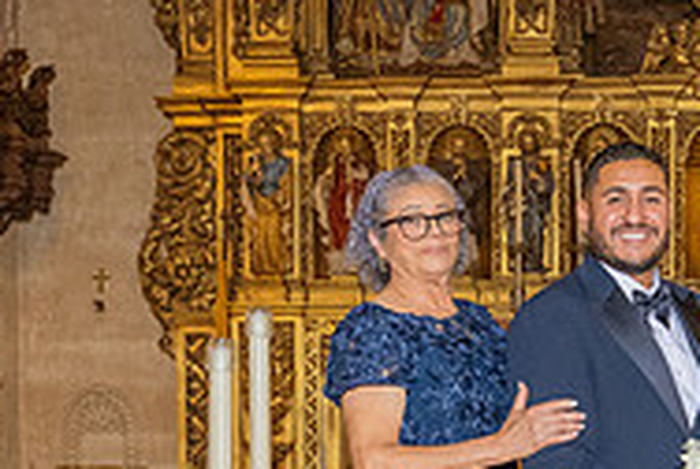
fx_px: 2123
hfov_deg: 18.5
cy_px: 668
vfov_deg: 12.1
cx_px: 608
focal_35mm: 109
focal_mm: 31
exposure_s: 1/200
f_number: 6.3
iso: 2000
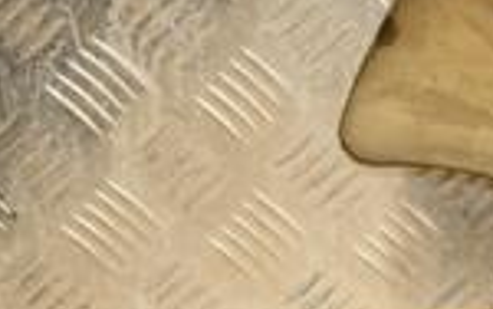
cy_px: 256
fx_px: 2635
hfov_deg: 10.1
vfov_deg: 6.7
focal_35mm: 196
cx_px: 871
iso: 800
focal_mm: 32
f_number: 5
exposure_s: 1/200
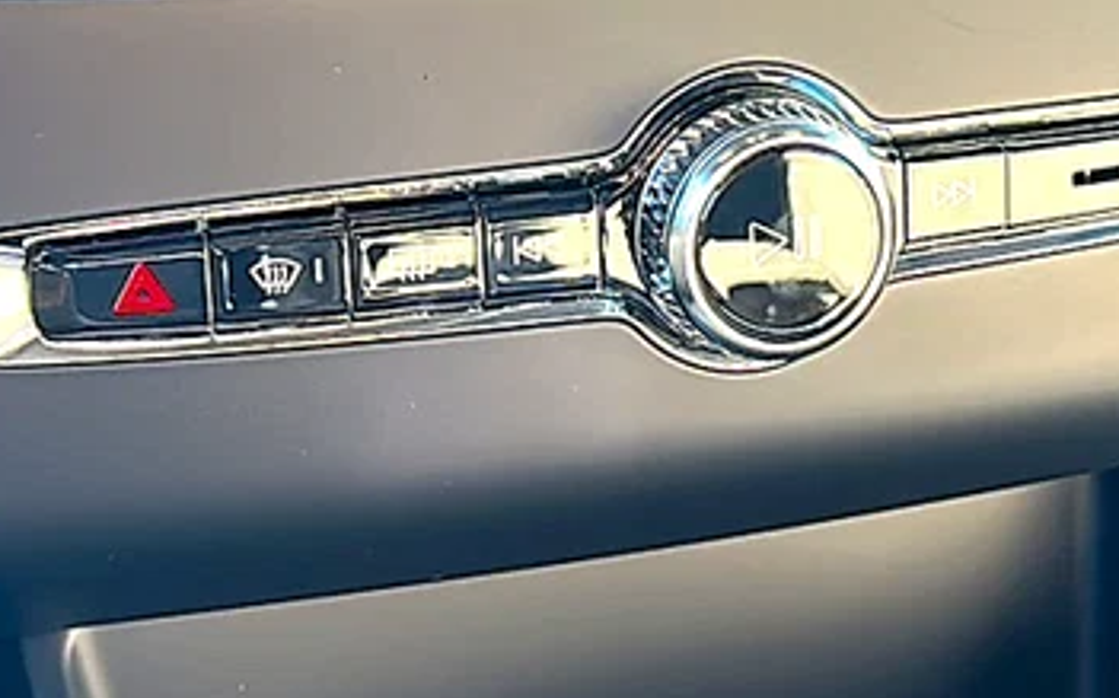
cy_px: 196
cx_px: 714
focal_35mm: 74
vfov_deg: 17.5
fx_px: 2256
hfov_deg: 27.7
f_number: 1.78
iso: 80
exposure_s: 1/113
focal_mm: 6.86
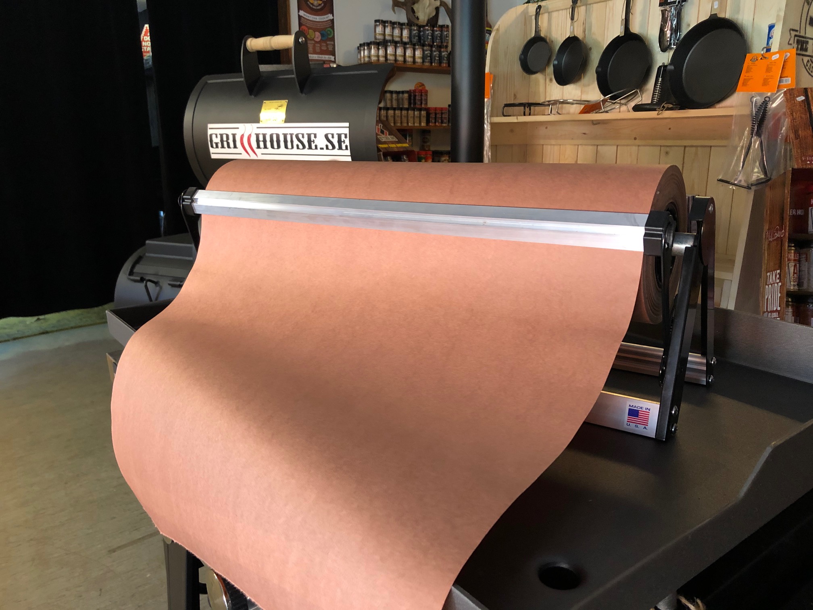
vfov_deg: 49.7
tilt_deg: -14.0
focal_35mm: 28
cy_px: 305
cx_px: 406
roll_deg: +0.6
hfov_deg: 63.4
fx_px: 658
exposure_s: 1/17
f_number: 1.8
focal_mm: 3.99
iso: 80
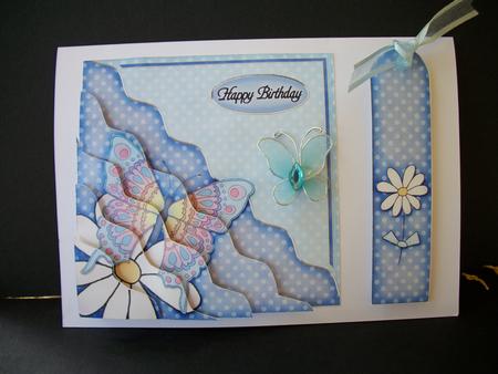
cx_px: 249
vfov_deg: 44.2
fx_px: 461
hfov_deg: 56.8
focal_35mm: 32
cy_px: 187
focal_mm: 5.7
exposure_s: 1/60
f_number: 2.9
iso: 84
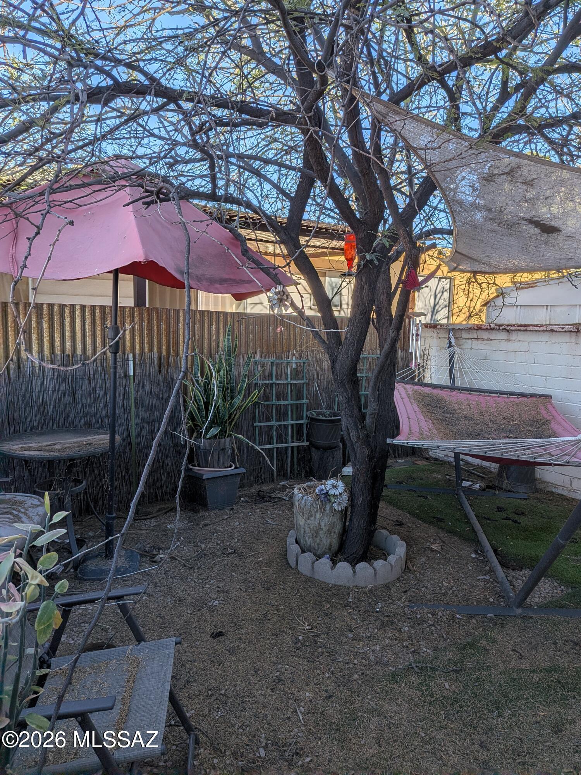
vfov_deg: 71.6
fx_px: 537
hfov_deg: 56.8
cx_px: 290
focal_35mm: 24
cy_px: 388
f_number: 1.7
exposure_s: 1/5618
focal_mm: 4.53
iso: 30
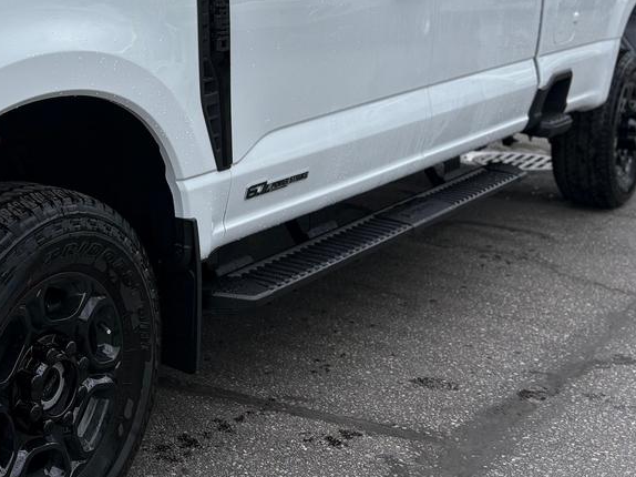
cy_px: 68
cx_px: 25
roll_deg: +1.0
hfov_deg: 31.2
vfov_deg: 24.6
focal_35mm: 58
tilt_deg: -8.3
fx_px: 1065
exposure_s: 1/2865
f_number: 1.6
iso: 50
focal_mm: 5.96
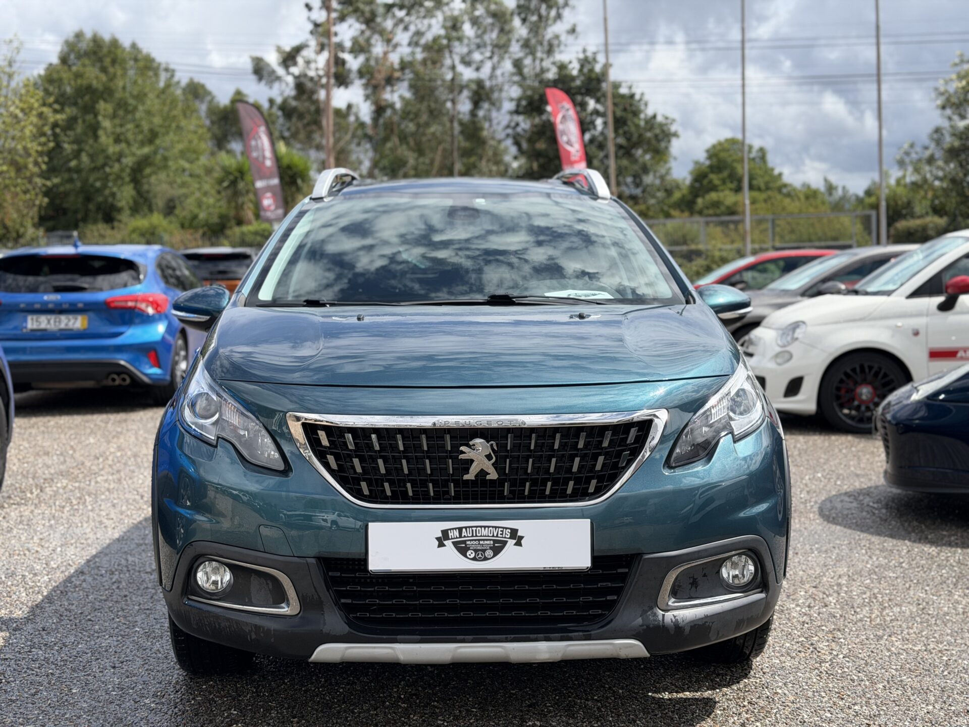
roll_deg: +2.9
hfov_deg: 39.7
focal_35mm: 48
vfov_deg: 30.3
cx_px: 484
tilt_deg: -3.9
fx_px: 1344
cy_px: 364
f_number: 1.78
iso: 64
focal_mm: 6.76
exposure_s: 1/3534
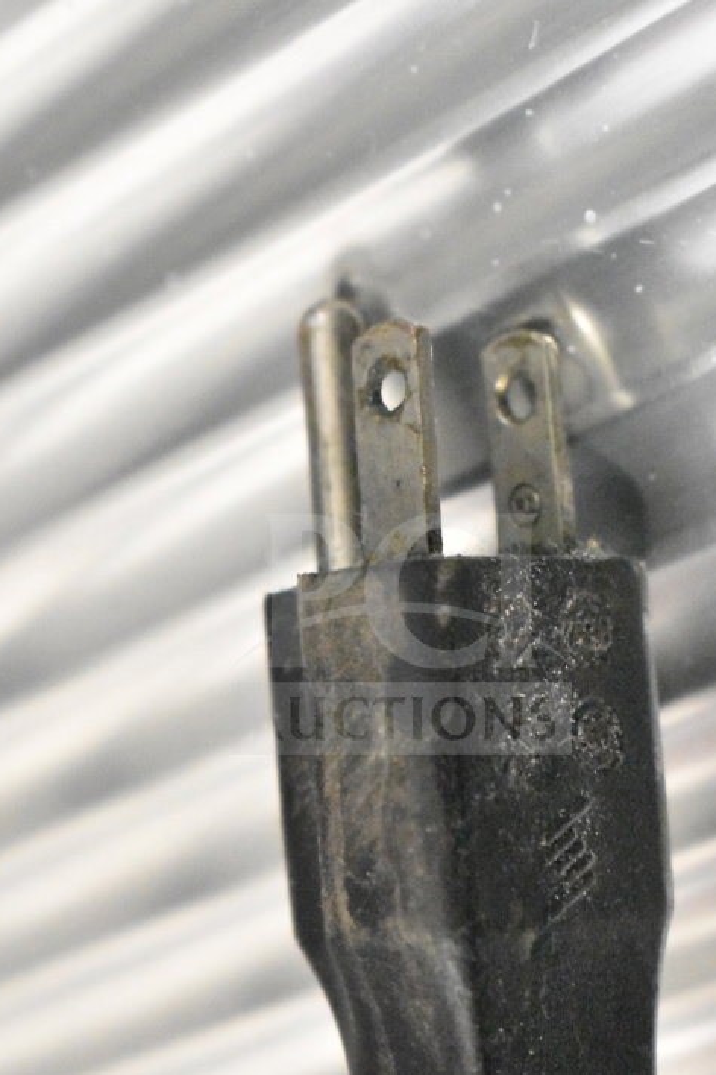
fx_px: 3181
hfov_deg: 12.8
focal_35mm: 107
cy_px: 634
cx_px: 400
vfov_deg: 19.1
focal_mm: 55
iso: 22800
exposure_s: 1/100
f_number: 5.6
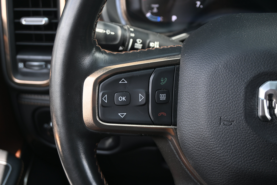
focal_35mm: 47
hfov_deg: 41.7
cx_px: 138
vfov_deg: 28.5
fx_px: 364
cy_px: 92
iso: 200
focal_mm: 31.5
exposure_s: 1/80
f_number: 5
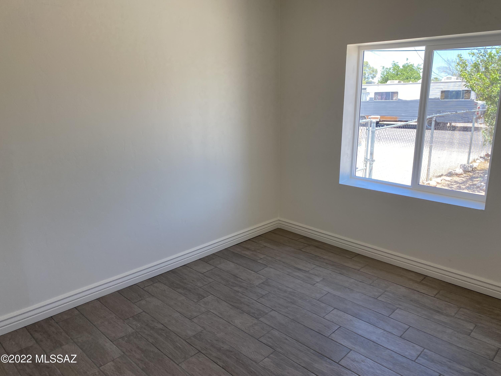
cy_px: 188
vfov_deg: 53.1
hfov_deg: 67.3
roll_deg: +0.6
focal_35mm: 26
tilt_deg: -14.0
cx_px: 250
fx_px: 376
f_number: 1.8
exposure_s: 1/122
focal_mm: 4.25
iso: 32
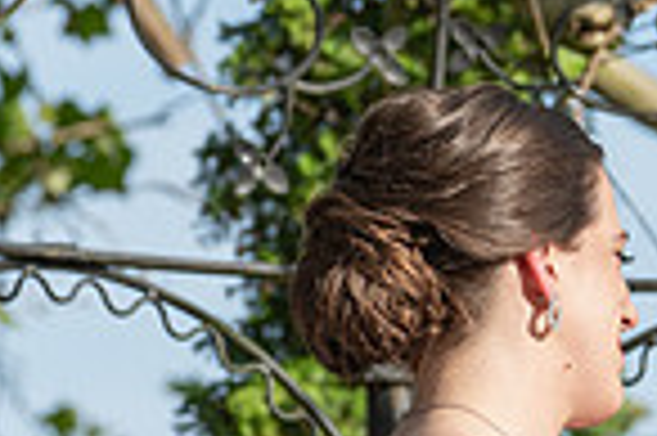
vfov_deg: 2.0
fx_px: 12432
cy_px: 582
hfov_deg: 3.0
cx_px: 1095
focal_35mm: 682
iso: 50
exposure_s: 1/200
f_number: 5.6
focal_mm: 144
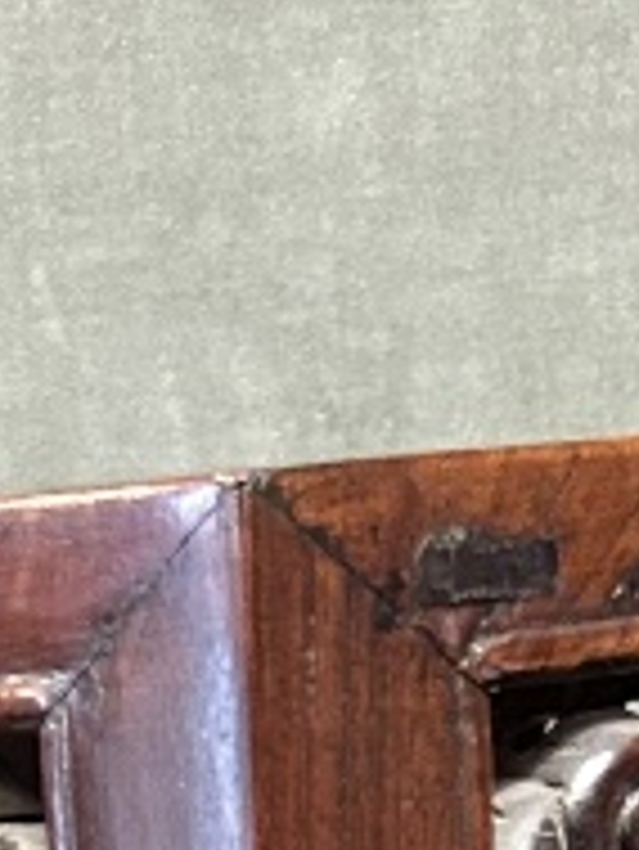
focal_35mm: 165
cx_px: 158
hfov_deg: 9.0
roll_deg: +4.2
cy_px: 2501
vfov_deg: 9.5
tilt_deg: -23.5
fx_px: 4057
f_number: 1.5
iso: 500
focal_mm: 5.7
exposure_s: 1/50
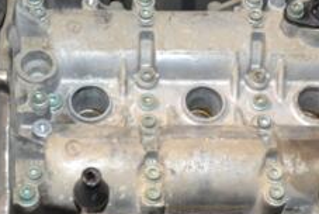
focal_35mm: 95
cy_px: 127
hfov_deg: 21.4
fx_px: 843
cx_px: 114
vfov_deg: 14.4
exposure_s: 1/60
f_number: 5
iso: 800
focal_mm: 24
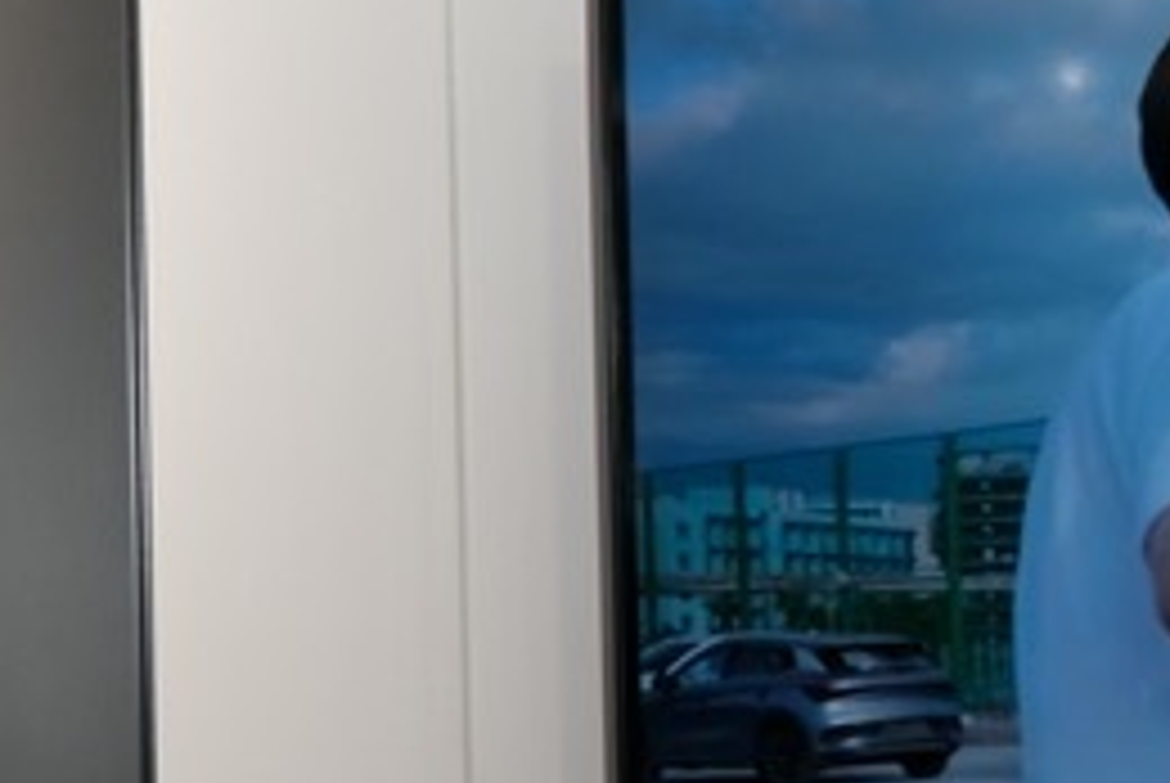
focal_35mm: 172
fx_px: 5596
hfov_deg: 11.7
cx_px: -297
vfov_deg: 8.0
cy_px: 583
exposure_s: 1/160
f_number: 2
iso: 200
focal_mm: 23
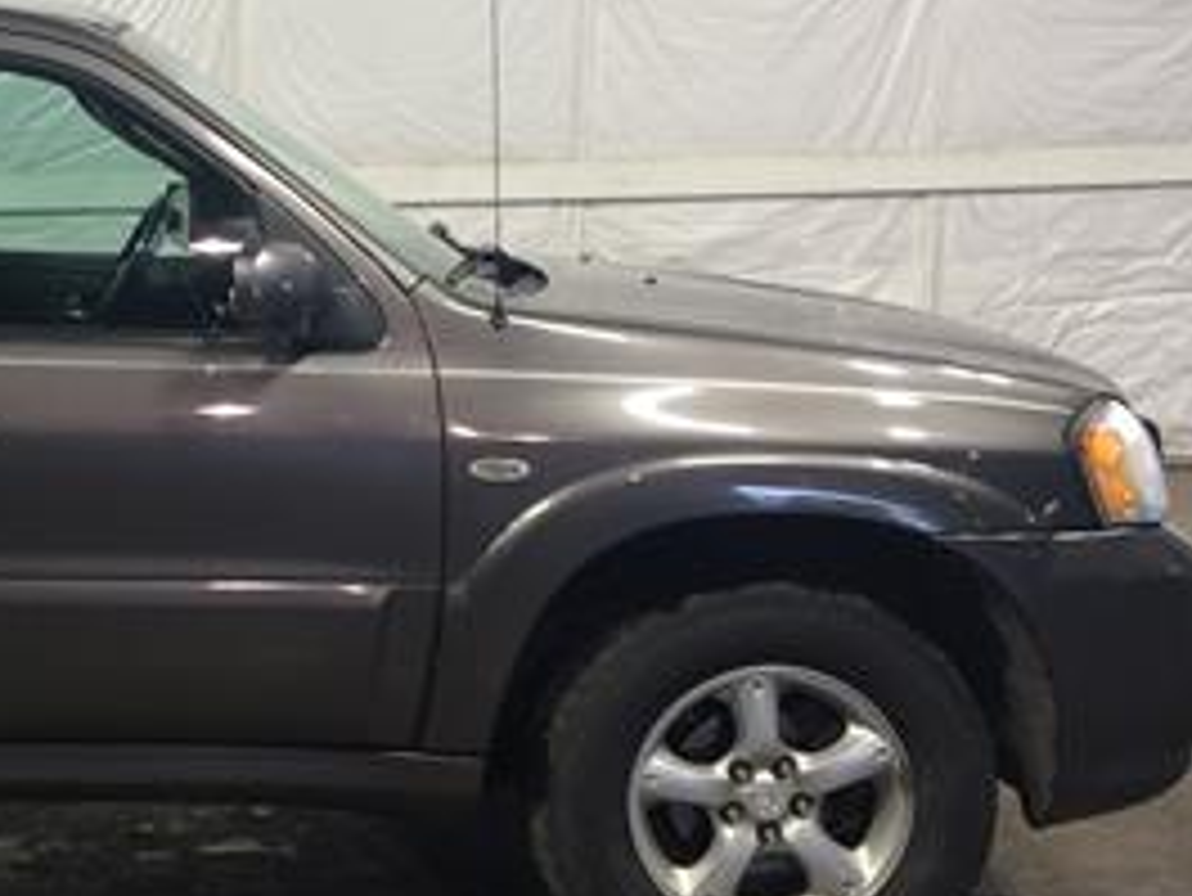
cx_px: -99
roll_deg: +2.7
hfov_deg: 25.8
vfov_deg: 21.0
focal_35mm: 70
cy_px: 414
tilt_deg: -9.6
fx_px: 2412
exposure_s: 1/30
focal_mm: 4.15
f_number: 2.2
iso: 80
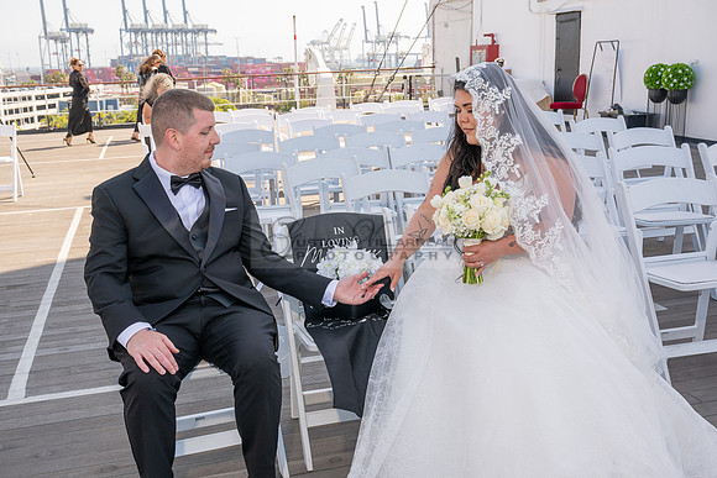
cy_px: 239
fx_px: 777
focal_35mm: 39
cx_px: 358
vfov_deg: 34.2
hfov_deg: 49.5
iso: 200
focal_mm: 39
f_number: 9
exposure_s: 1/200
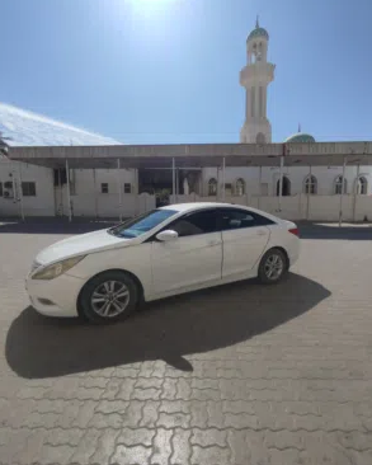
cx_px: 183
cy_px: 224
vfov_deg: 93.1
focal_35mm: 16
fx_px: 220
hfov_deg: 80.4
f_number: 2.2
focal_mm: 1.65
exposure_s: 1/3352
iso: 50
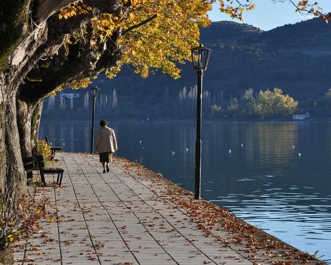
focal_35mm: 162
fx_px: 1583
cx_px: 155
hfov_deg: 11.9
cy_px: 132
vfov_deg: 9.6
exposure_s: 1/250
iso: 200
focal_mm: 95
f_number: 8
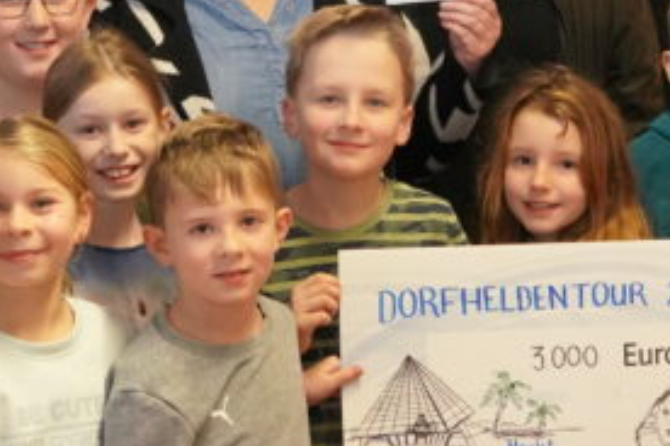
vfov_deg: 10.8
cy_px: 48
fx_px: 2345
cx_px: 437
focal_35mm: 126
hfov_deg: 16.2
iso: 4000
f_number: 4
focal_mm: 29
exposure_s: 1/160
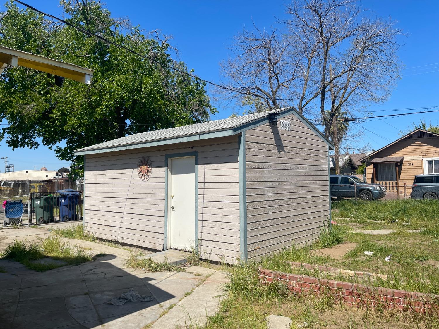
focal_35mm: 26
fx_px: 330
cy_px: 164
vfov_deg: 53.1
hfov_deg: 67.3
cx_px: 220
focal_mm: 5.1
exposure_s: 1/5128
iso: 32
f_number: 1.6
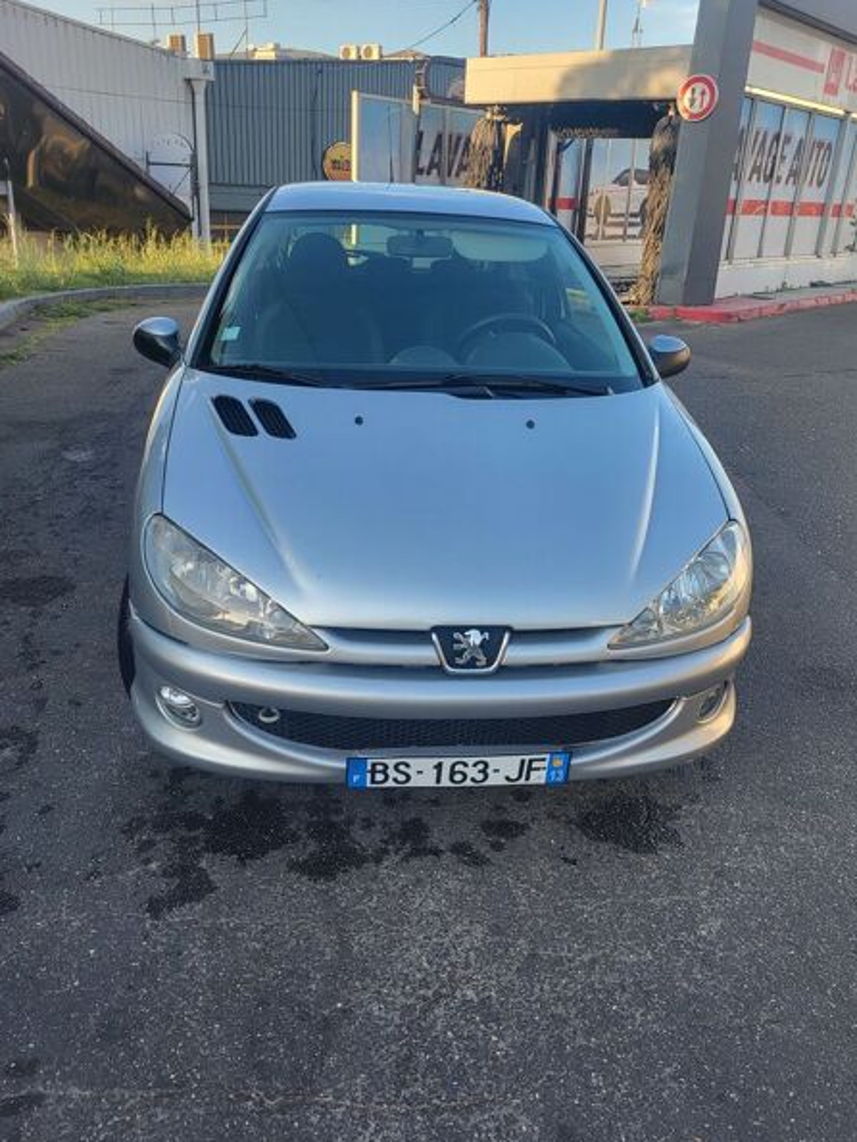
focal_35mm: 28
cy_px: 581
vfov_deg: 63.4
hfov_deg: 49.8
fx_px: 924
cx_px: 446
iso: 40
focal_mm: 5.4
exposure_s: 1/428
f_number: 1.8
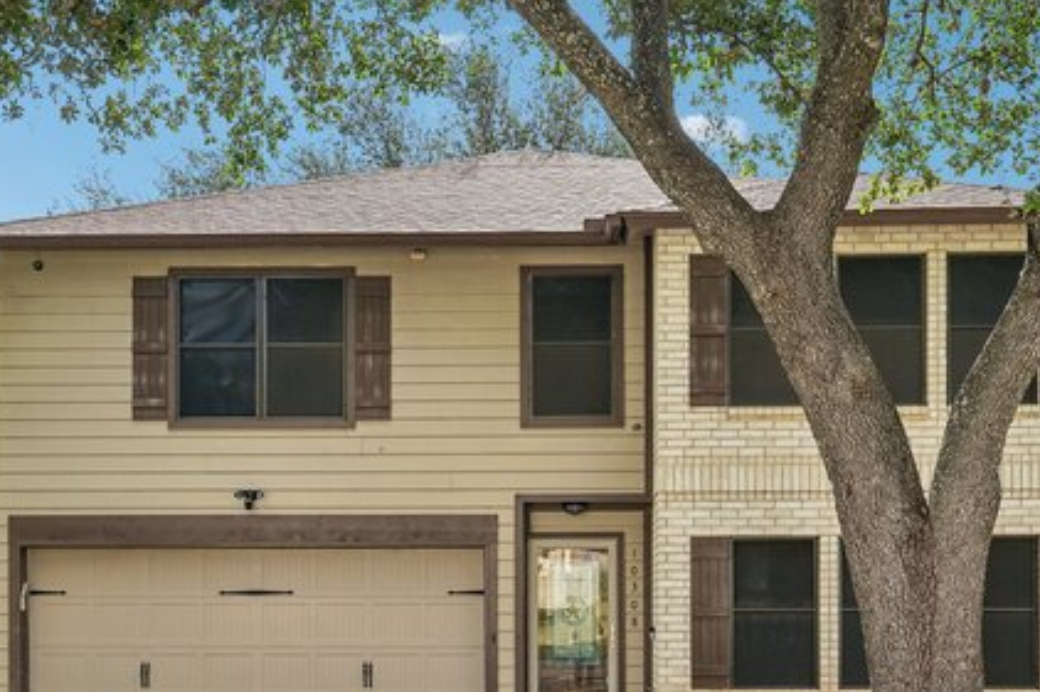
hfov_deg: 44.5
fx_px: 1271
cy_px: 474
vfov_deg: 30.2
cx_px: 540
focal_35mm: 44
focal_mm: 29
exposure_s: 1/160
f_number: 9
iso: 200
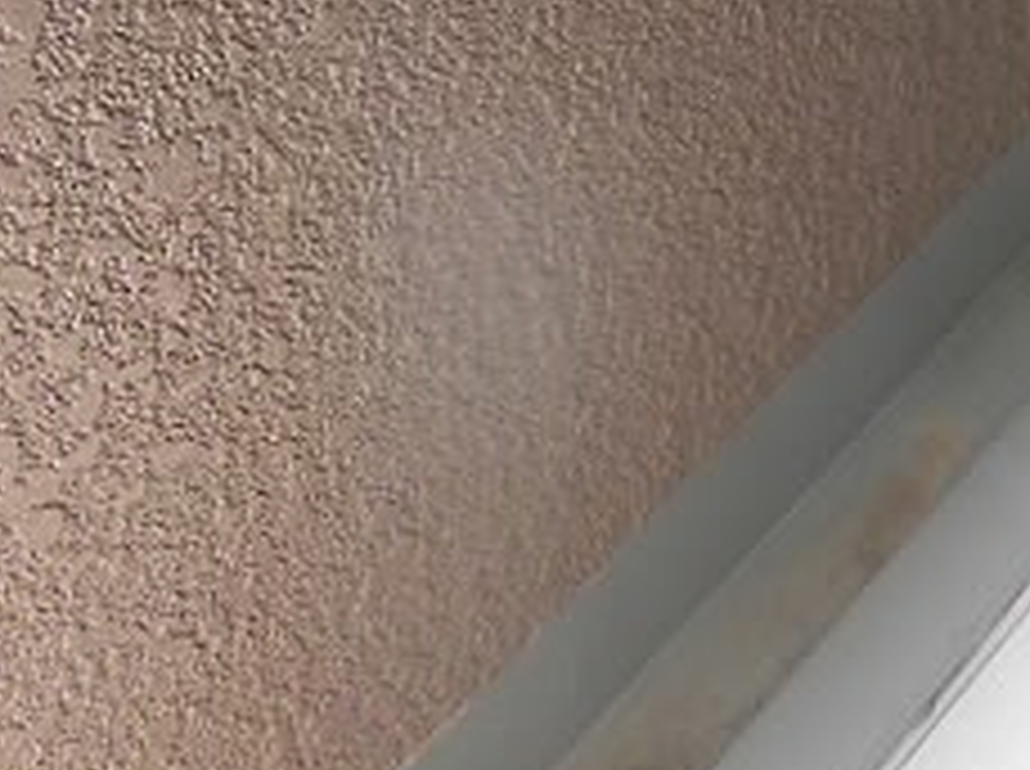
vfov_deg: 21.5
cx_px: 1205
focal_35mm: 63
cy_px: -167
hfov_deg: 27.4
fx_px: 1872
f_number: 3.1
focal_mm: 4.3
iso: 100
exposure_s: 1/100
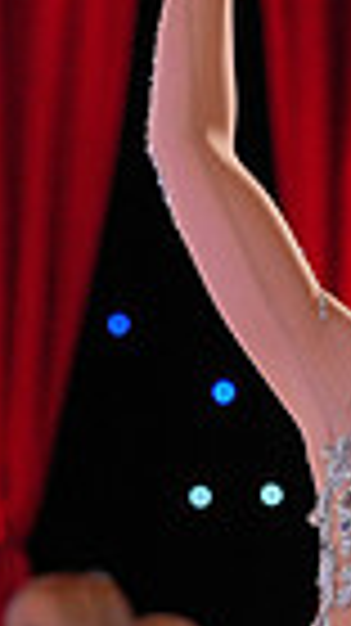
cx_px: 524
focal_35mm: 582
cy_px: 869
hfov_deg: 2.1
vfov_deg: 3.7
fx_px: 9647
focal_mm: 133
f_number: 4
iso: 1600
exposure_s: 1/400
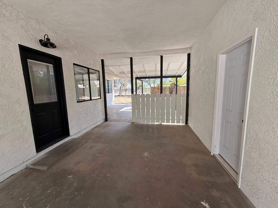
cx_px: 139
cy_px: 104
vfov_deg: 85.7
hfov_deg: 102.1
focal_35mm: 14
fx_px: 112
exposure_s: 1/338
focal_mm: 2.22
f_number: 2.2
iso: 64
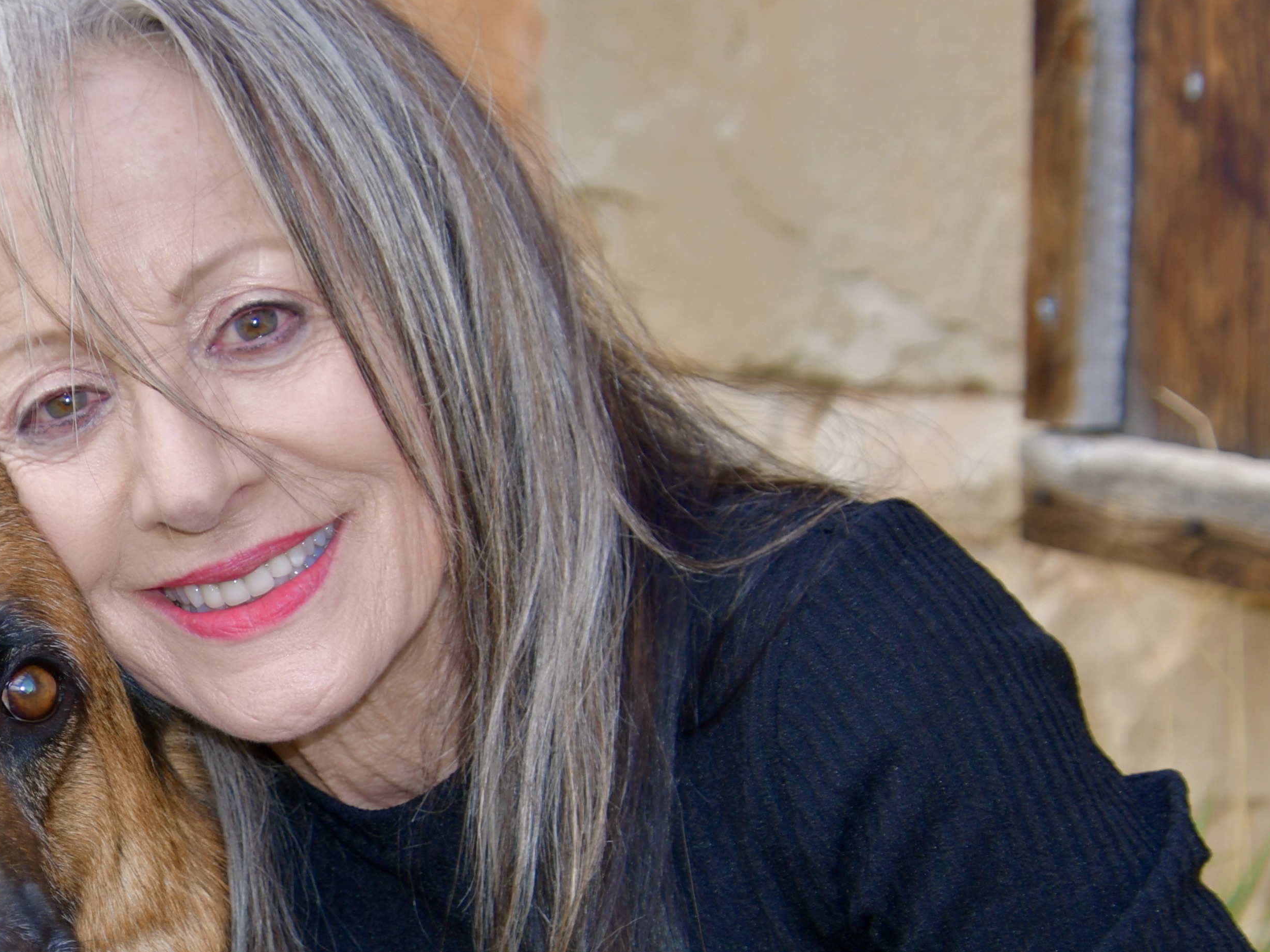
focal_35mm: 130
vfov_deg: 11.4
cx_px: 100
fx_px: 4769
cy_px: 671
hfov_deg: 15.0
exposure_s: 1/250
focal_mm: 40
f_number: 4
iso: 125
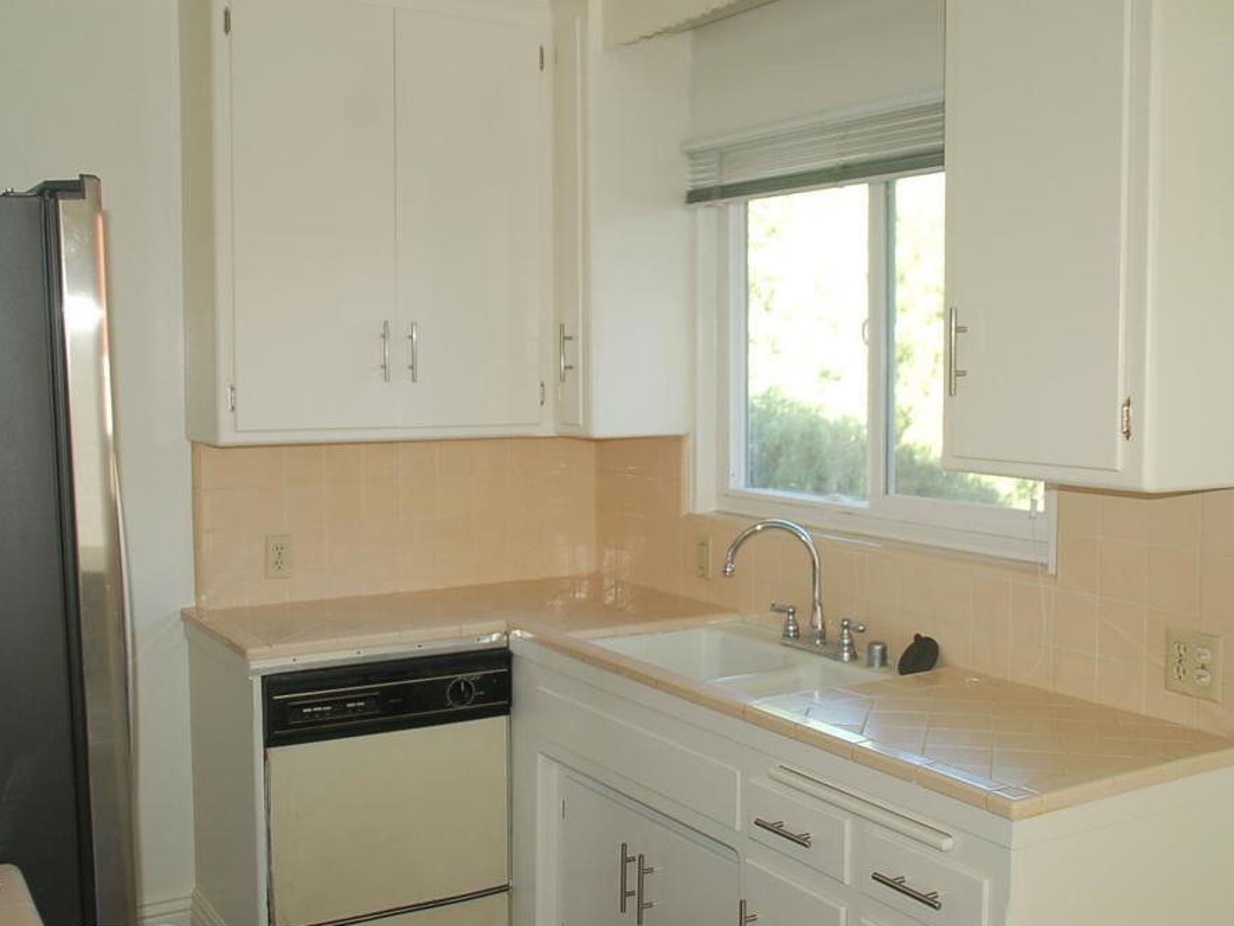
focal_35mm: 42
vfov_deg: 34.7
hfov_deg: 45.2
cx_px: 614
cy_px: 460
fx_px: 1481
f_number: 4
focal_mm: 25
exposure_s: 1/80
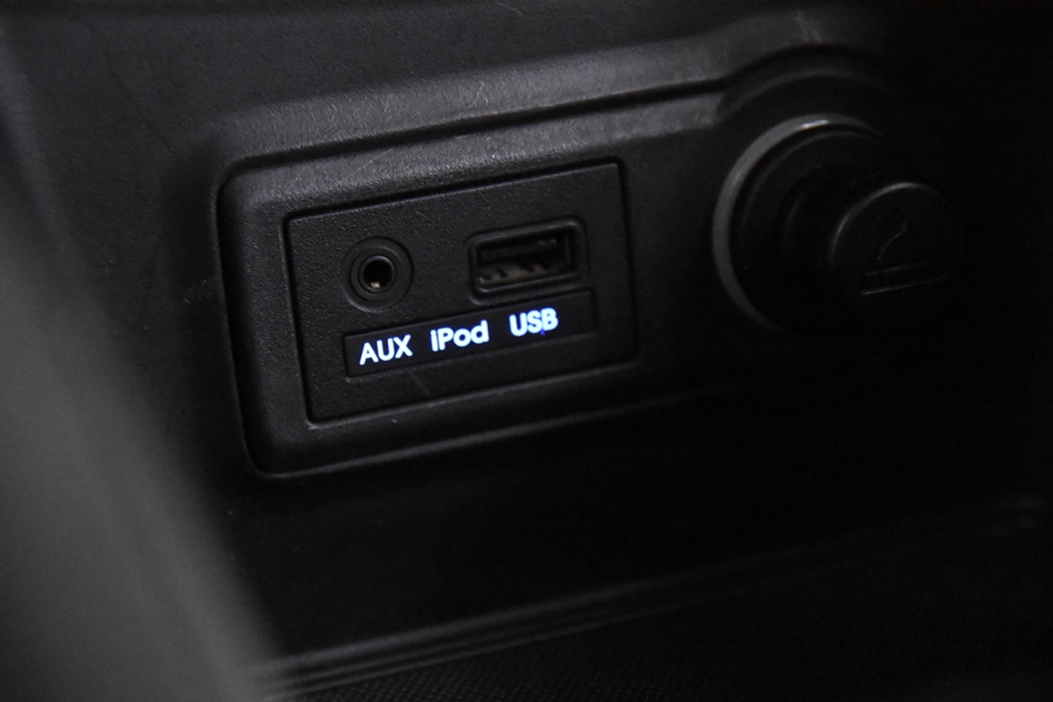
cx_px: 526
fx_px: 3071
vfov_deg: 13.0
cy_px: 351
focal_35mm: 105
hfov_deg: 19.5
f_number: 4
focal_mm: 70
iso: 12800
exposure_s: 1/40
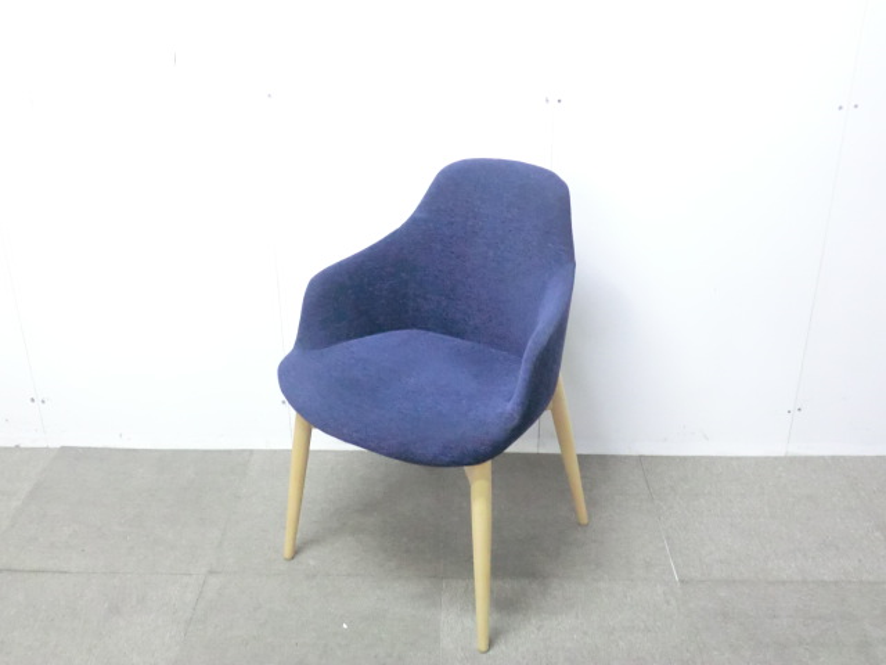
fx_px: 973
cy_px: 332
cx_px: 443
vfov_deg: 37.7
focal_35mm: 38
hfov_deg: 49.0
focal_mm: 6.9
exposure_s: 1/20
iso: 800
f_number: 3.9
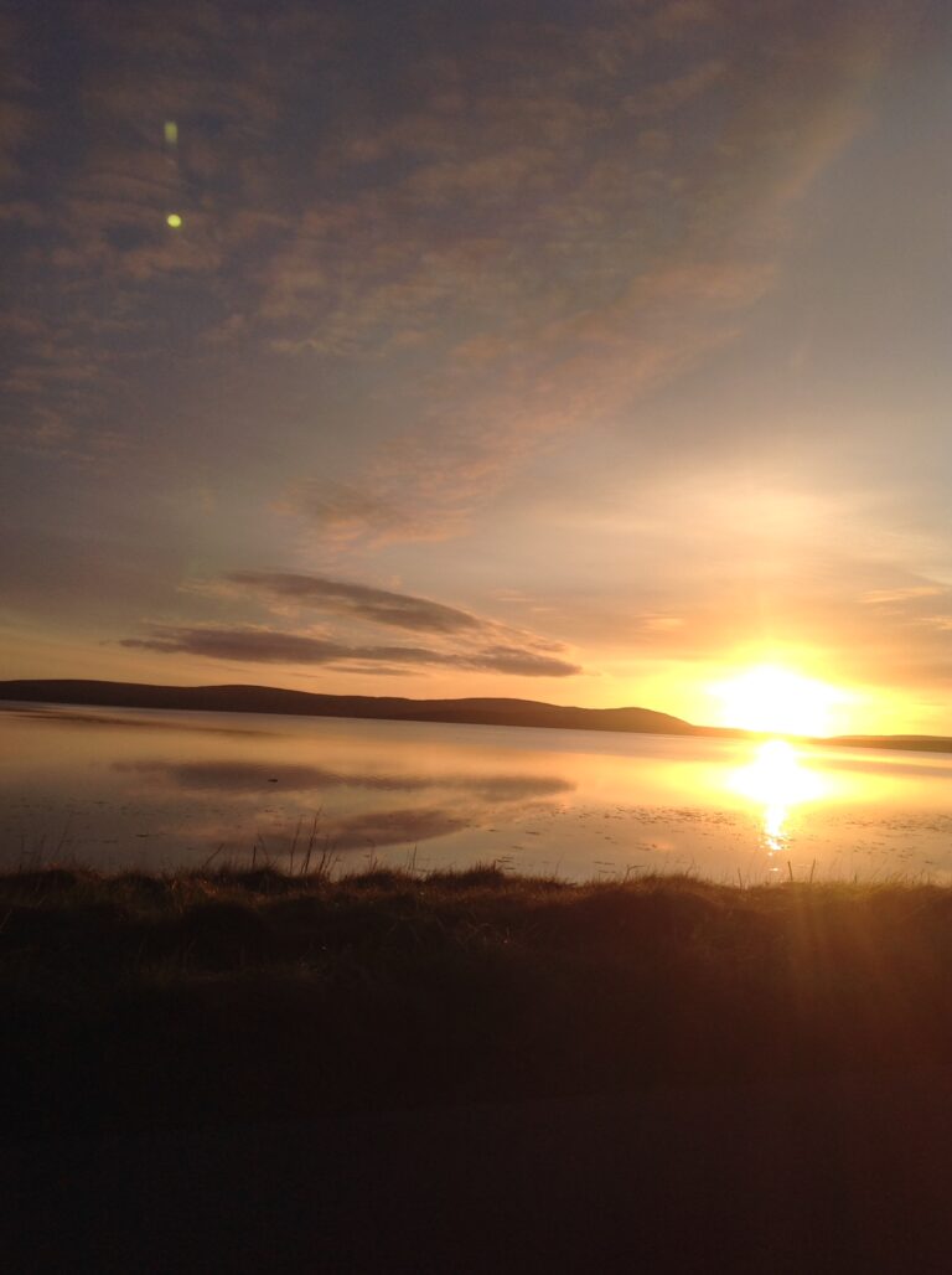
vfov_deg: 52.7
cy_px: 638
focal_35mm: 35
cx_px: 476
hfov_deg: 40.6
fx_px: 1287
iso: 50
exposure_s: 1/1592
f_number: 2.4
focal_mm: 4.28
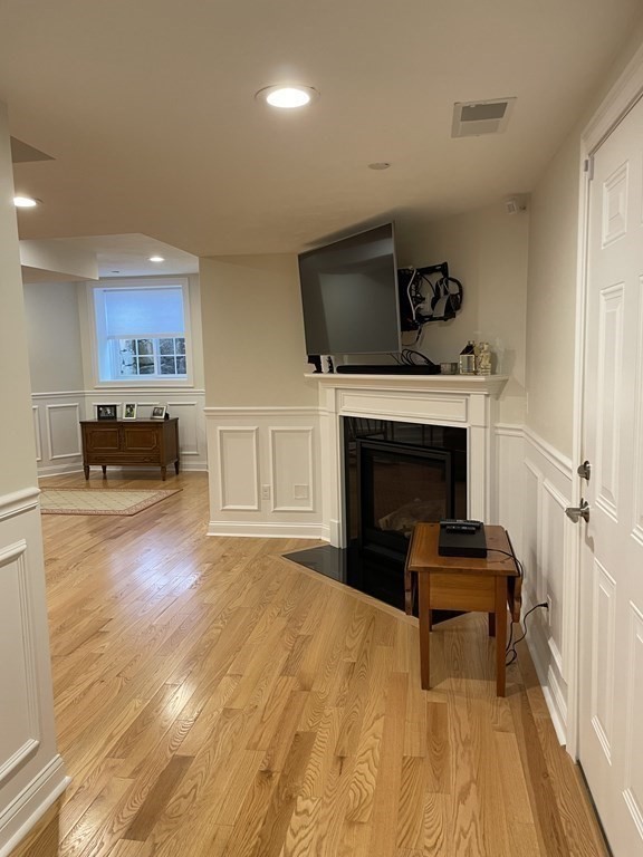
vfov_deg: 67.3
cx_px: 322
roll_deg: +1.3
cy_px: 428
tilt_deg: -7.5
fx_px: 644
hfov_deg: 53.1
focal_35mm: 26
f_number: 1.6
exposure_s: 1/60
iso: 80
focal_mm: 4.2
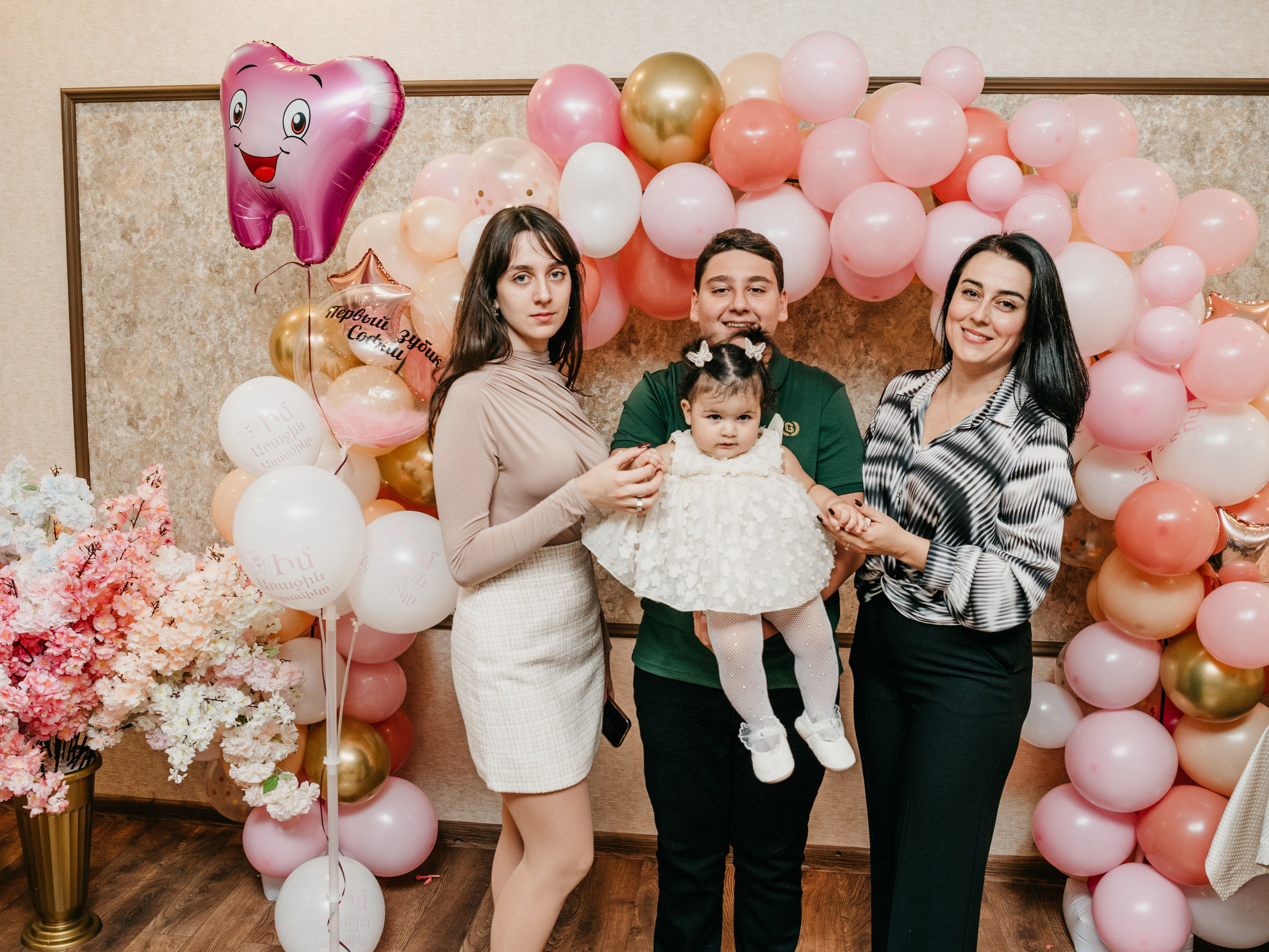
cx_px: 591
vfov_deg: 41.8
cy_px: 485
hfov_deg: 53.9
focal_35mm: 34
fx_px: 1246
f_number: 4
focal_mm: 28
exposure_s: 1/160
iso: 250
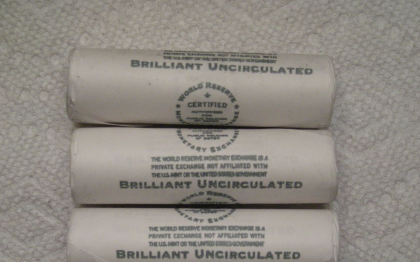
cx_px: 206
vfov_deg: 15.5
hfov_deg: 24.6
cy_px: 158
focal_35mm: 84
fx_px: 961
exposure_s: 1/58.2
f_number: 3.9
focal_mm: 12.3
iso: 306
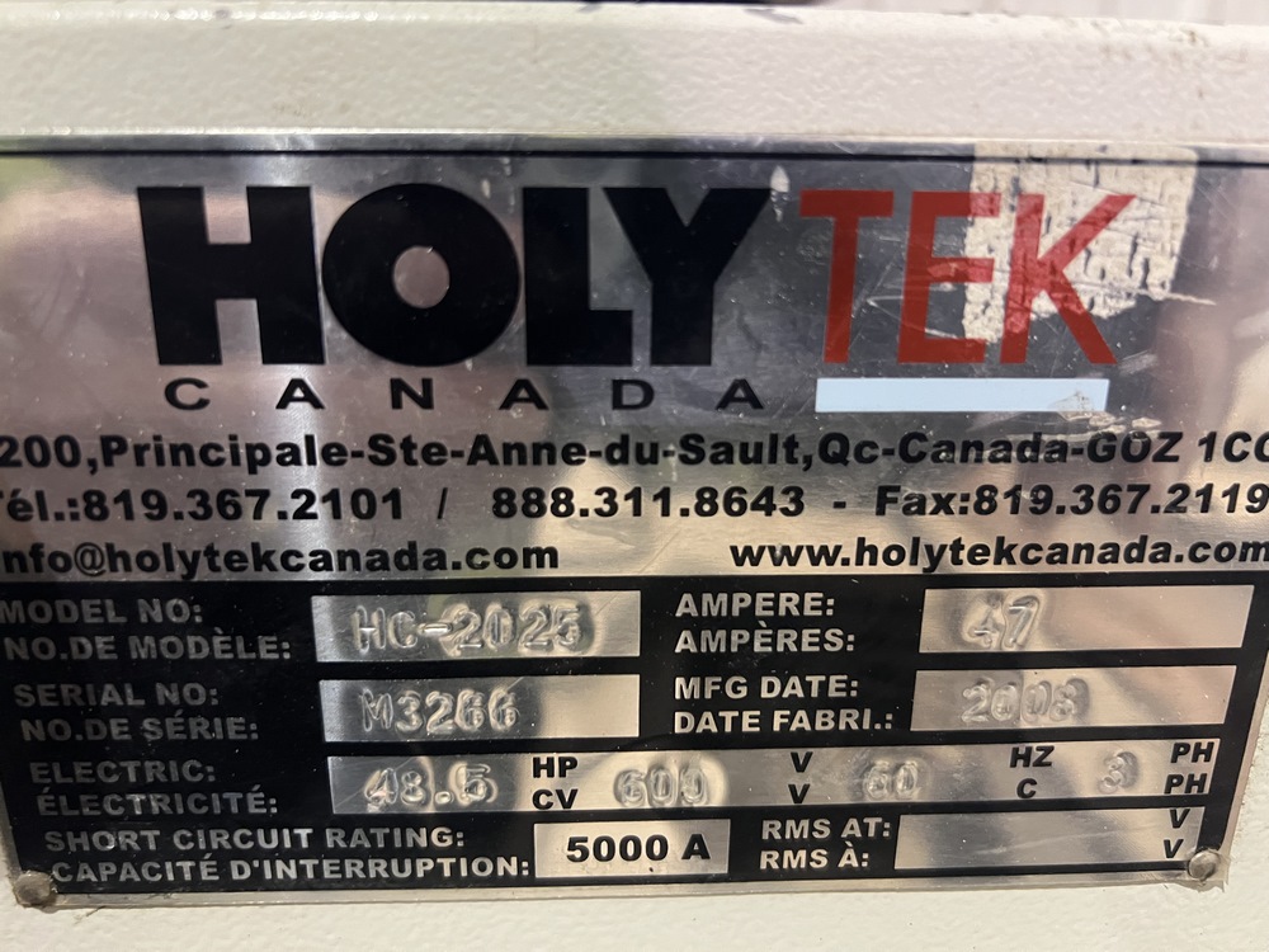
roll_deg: -0.1
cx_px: 634
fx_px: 953
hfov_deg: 67.3
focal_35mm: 26
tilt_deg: -18.6
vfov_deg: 53.1
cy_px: 476
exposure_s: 1/40
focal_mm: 5.7
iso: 500
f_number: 1.5
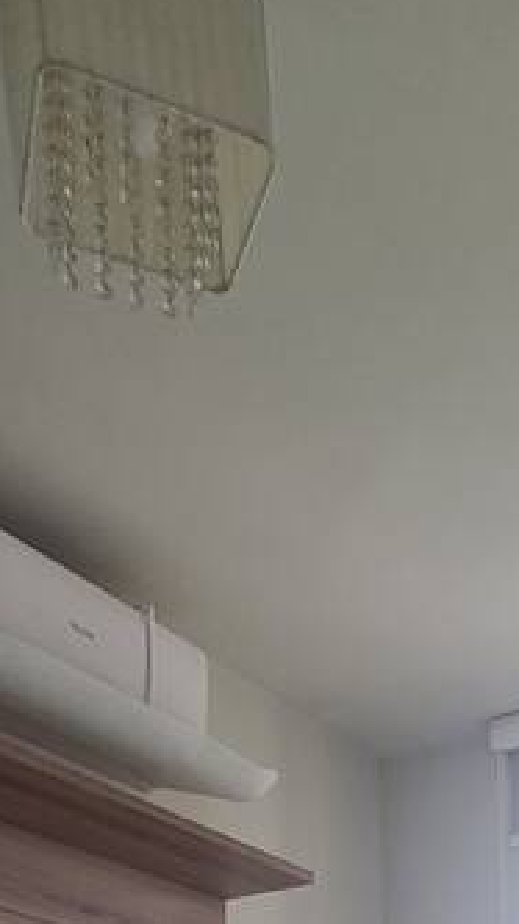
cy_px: 1346
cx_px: 566
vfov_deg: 29.5
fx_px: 1127
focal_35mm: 46
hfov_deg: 24.3
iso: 50
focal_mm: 1.74
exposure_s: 1/283
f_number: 2.2
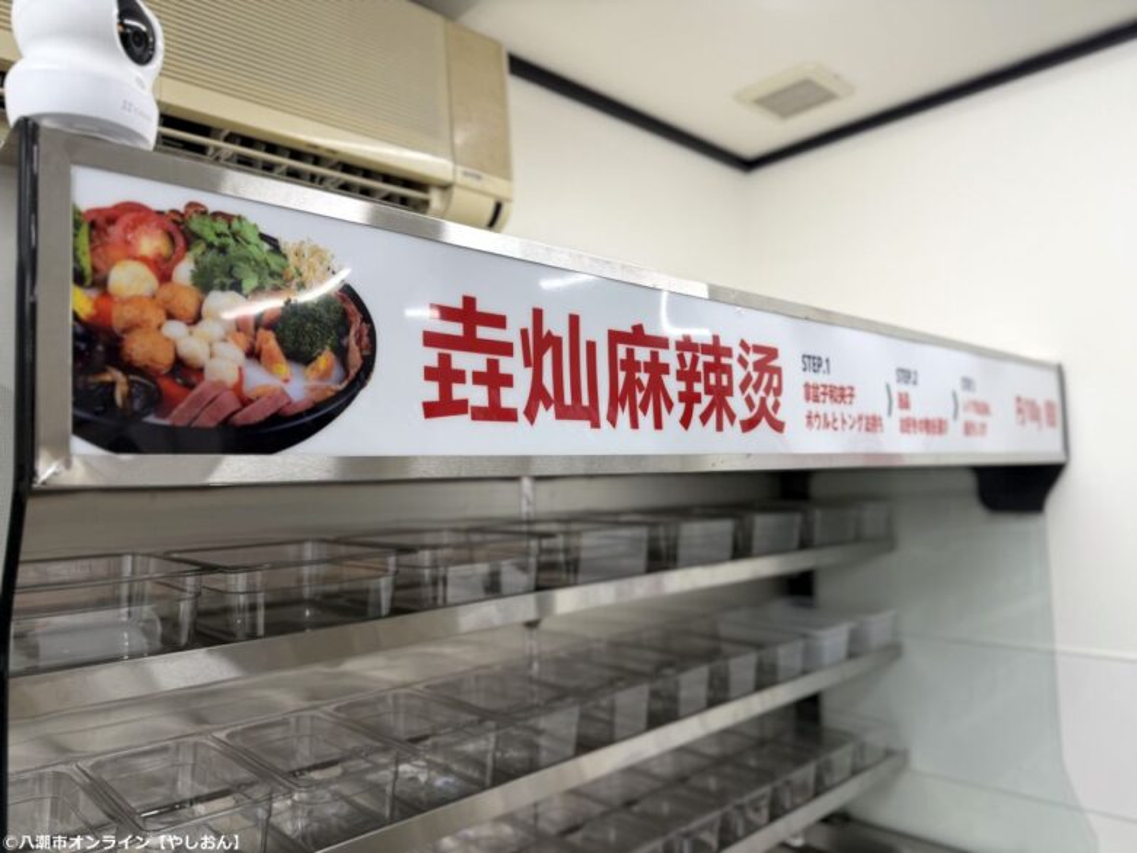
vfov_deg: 56.8
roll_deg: +2.1
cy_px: 426
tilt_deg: +3.9
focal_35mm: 24
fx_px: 788
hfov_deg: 71.6
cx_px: 568
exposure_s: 1/163
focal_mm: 6.76
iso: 64
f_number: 1.78
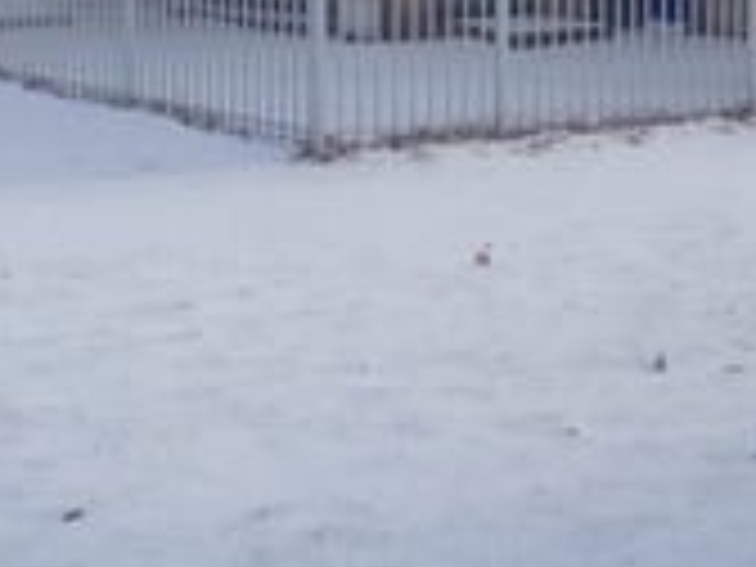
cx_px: 490
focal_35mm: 126
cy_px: -261
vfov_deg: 11.3
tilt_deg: +1.1
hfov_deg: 15.6
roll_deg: -0.3
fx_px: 2752
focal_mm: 4.12
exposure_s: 1/1290
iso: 50
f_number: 2.4
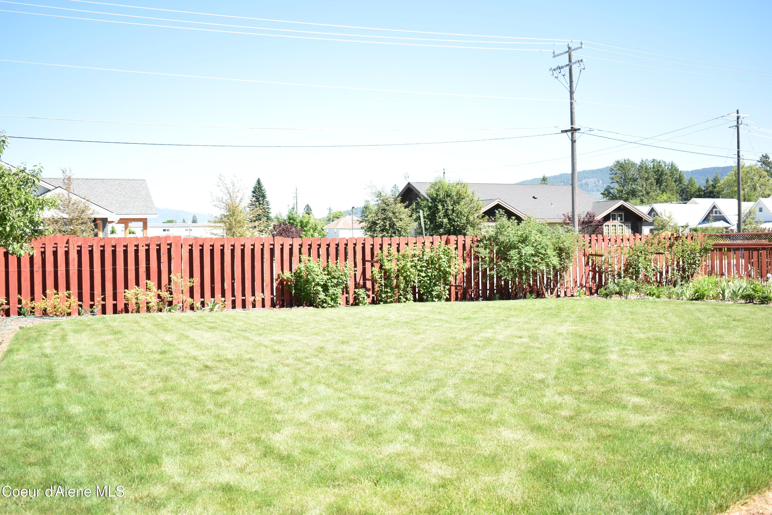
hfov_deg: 49.5
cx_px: 386
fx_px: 836
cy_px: 258
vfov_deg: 34.2
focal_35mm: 39
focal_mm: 26
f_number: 4
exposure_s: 1/200
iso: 100
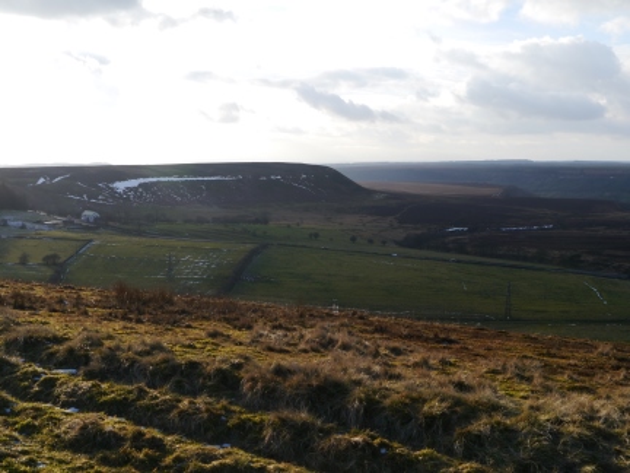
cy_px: 236
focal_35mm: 50
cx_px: 315
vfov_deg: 29.1
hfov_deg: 38.2
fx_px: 910
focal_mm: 25
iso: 160
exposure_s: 1/250
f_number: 7.1
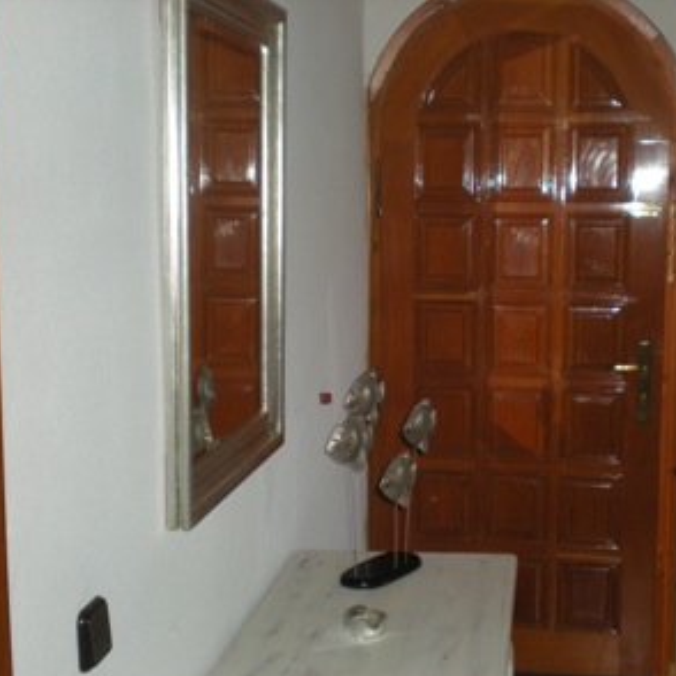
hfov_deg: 32.0
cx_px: 444
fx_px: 1171
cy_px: 343
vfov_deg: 32.2
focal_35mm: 53
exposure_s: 1/60
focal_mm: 7.4
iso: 135
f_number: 3.5
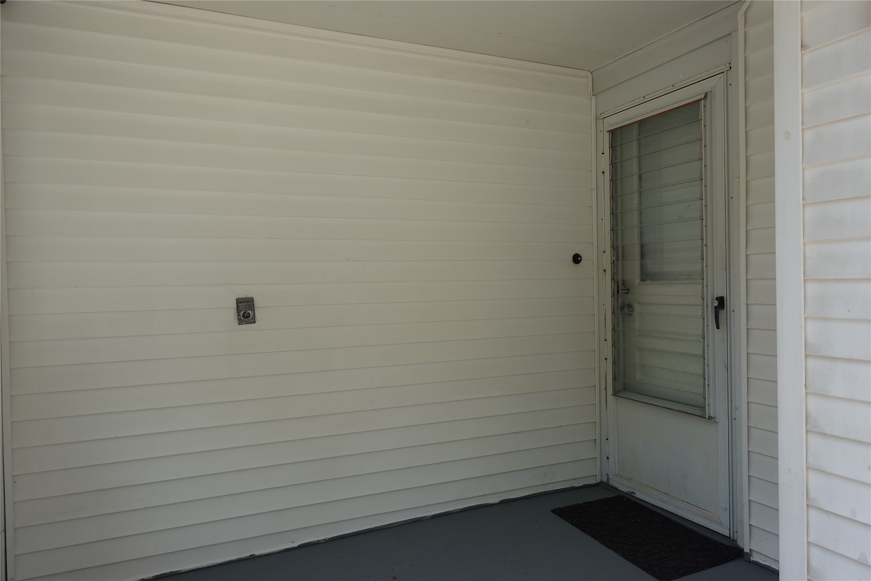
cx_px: 436
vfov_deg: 53.1
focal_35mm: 24
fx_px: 581
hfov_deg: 73.7
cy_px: 290
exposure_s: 1/640
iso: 80
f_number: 2.5
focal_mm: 9.4
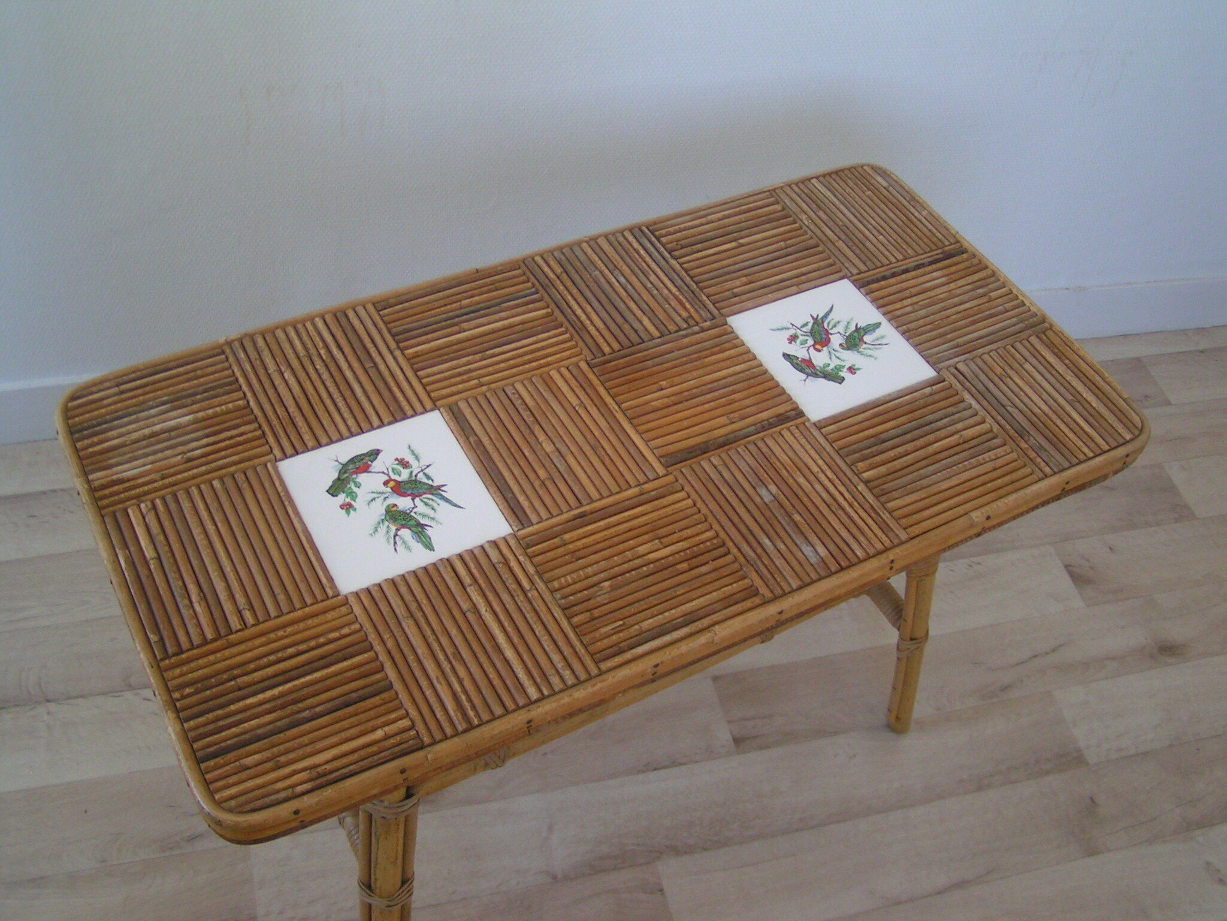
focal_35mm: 38
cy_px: 460
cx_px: 614
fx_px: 1347
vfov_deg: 37.7
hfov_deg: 49.0
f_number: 2.8
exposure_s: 1/40
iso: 100
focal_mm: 5.8
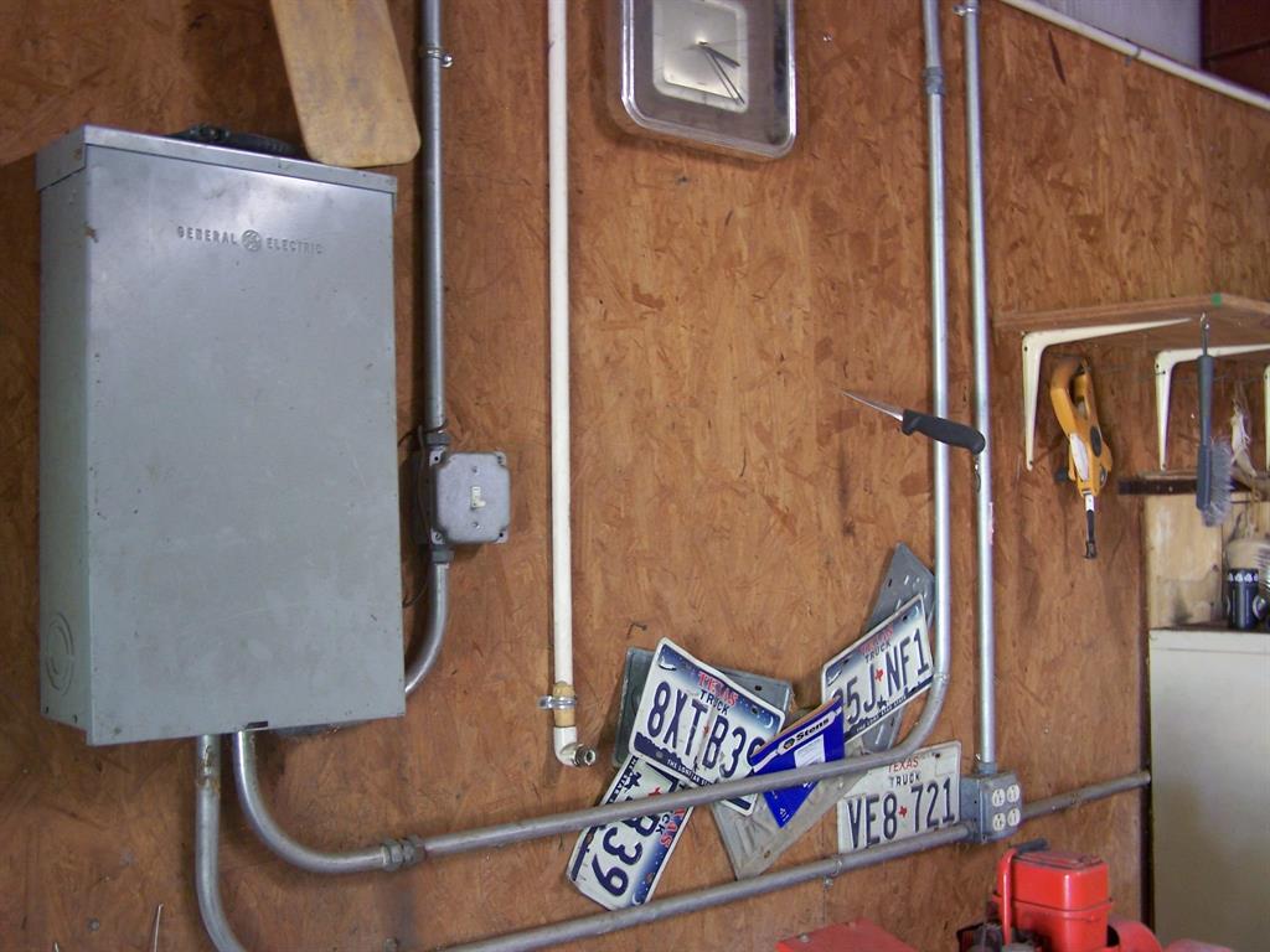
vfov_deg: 37.7
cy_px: 476
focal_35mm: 38
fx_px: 1394
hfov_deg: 49.0
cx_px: 635
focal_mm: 6.3
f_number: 2.8
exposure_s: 1/8
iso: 140
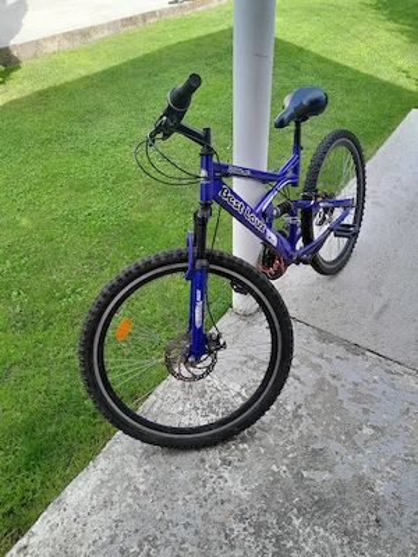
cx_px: 209
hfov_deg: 53.1
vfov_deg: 67.3
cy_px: 278
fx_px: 419
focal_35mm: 26
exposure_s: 1/100
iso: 40
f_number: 1.8
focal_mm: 3.98
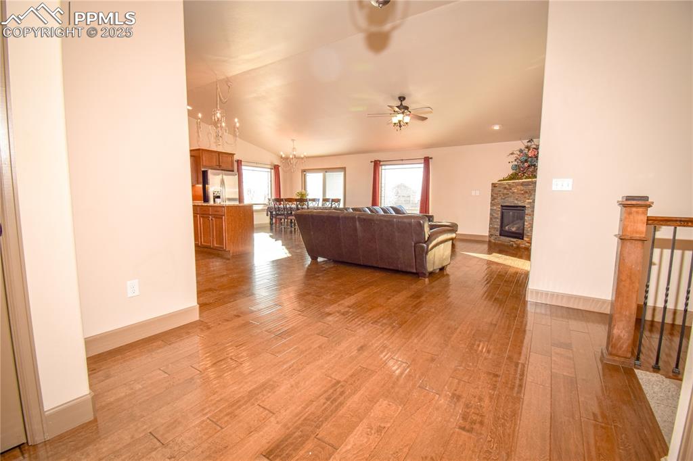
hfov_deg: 100.4
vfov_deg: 77.3
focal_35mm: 15
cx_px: 346
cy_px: 230
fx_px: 289
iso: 320
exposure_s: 1/60
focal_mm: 10
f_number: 8
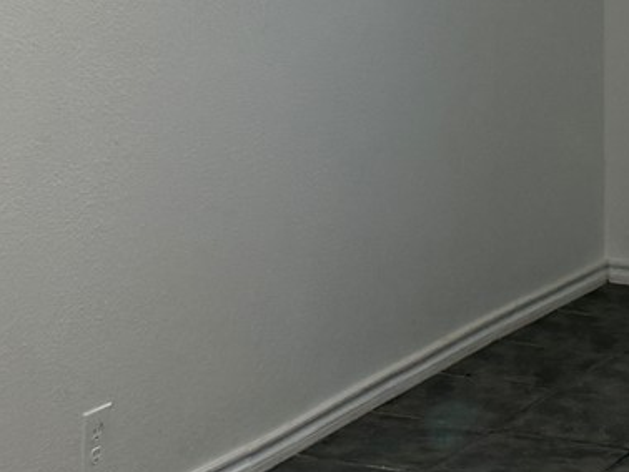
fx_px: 2364
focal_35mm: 130
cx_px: 637
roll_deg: -1.5
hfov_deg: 14.9
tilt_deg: -1.8
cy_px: -186
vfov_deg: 11.1
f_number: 1.78
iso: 200
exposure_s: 1/120
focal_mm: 6.76
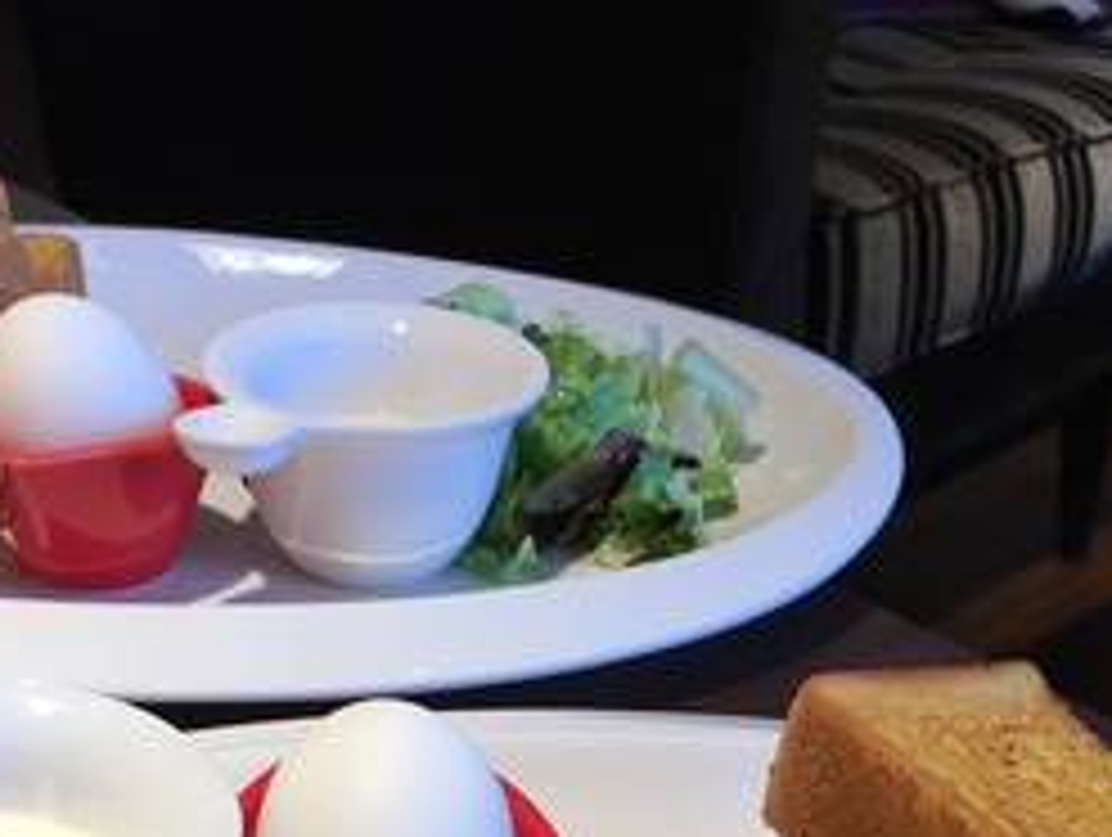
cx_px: 450
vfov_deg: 18.6
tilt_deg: -35.3
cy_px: 1004
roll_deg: -3.9
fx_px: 2413
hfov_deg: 25.9
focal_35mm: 75
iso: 25
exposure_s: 1/60
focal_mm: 4.15
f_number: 2.2
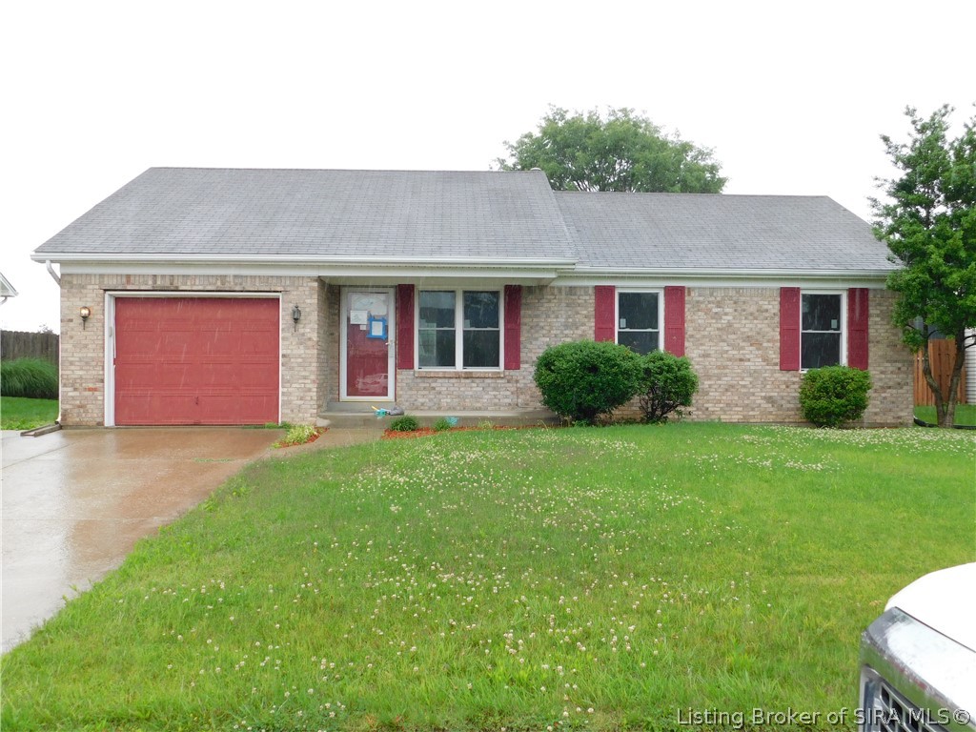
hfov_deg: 60.0
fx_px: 846
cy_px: 366
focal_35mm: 30
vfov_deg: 46.8
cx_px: 488
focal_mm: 5.3
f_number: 3.2
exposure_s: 1/250
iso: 125
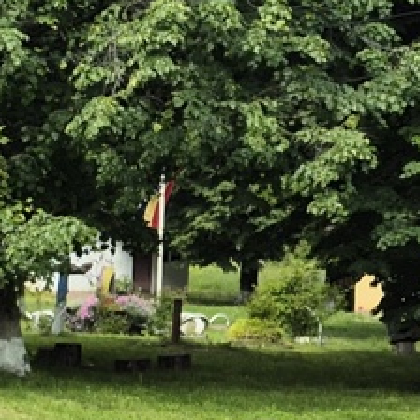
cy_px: 452
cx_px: -698
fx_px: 1990
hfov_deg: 10.0
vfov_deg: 11.9
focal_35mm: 145
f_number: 1.8
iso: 25
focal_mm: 5.4
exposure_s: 1/1392
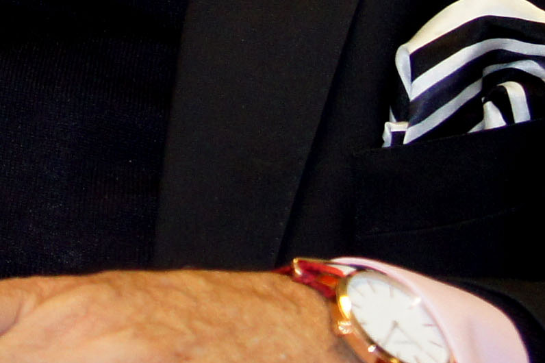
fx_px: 3405
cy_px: -323
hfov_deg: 8.7
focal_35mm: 225
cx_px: -493
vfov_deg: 6.0
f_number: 4
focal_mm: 26
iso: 1000
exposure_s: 1/60
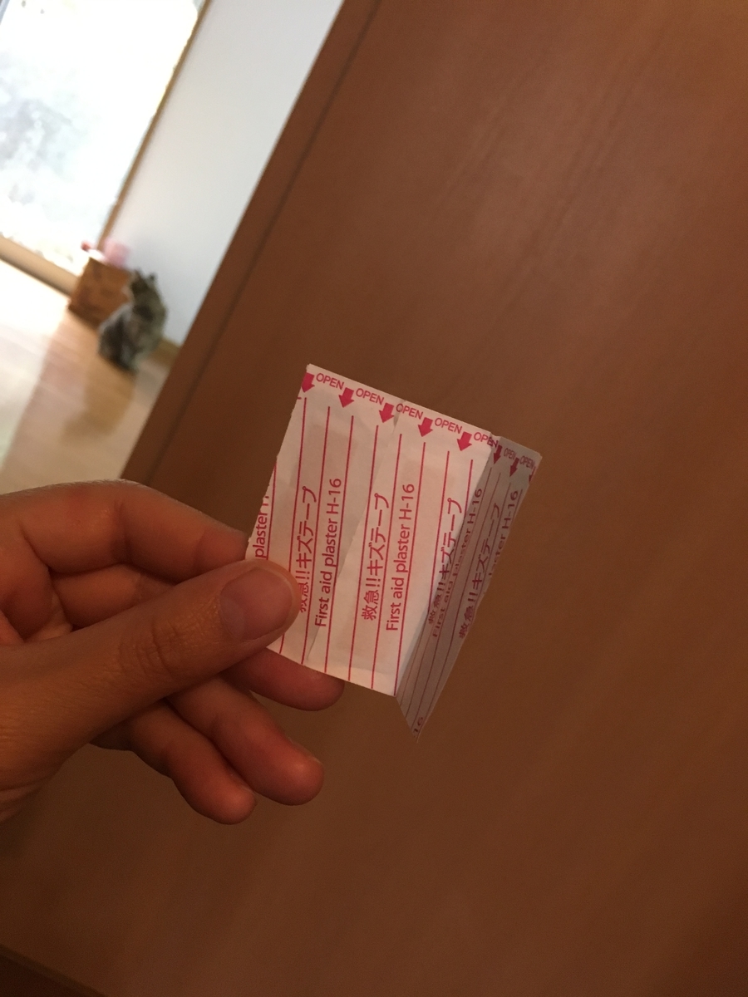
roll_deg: -30.9
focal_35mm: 29
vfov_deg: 61.7
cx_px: 374
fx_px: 836
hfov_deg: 48.2
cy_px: 498
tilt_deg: -14.1
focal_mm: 4.15
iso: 200
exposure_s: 1/20
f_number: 2.2
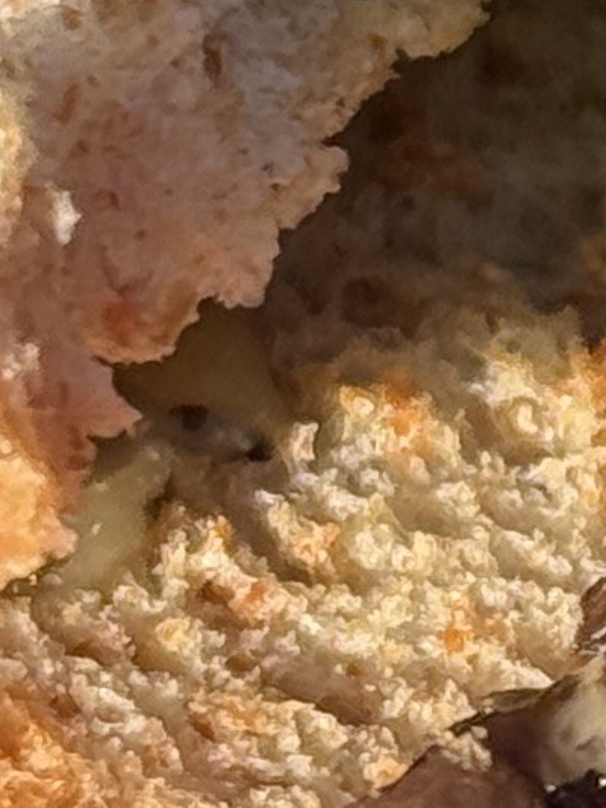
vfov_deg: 5.5
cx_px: 1274
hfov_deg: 4.0
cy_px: 243
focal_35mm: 363
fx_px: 8470
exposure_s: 1/1931
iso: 80
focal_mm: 6.76
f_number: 1.78
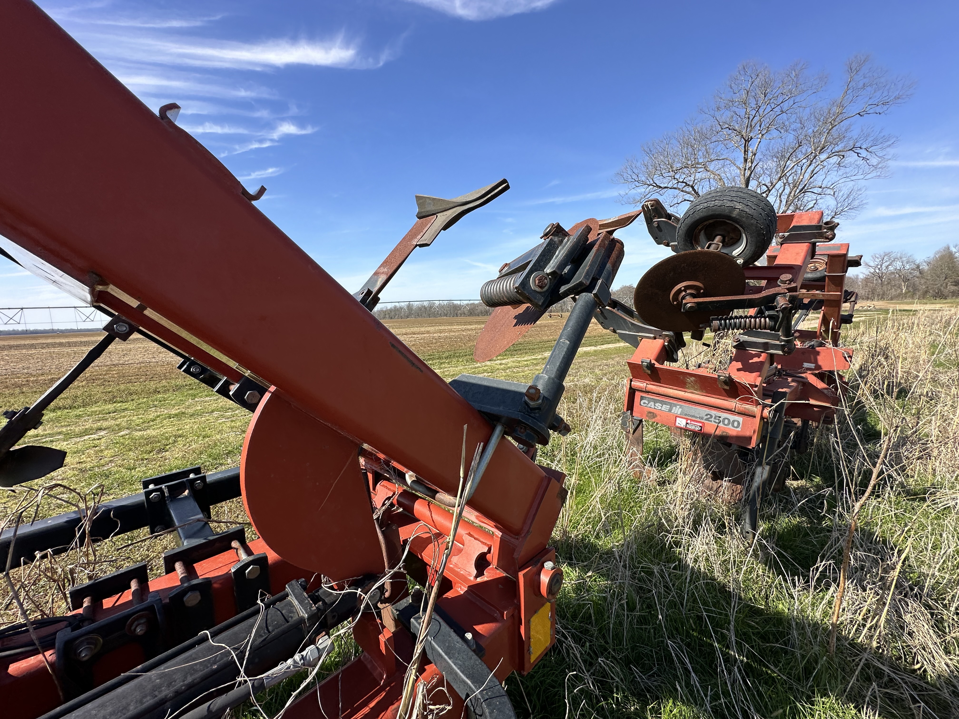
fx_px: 388
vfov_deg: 85.7
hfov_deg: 102.1
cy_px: 360
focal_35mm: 14
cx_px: 480
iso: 50
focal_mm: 2.22
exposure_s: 1/1195
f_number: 2.2
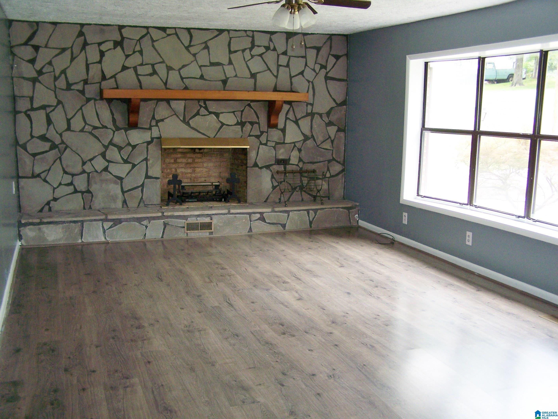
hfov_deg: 48.9
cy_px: 210
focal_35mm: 38
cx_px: 279
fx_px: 613
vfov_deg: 37.8
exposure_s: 1/60
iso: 160
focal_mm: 6.3
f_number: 2.8
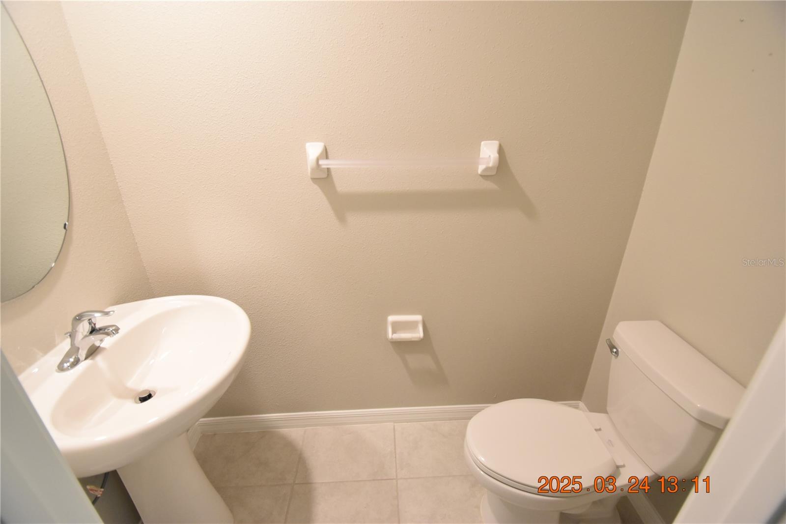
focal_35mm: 15
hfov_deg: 100.4
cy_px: 262
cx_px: 393
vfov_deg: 77.3
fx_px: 327
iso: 1600
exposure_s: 1/60
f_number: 3.5
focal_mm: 10
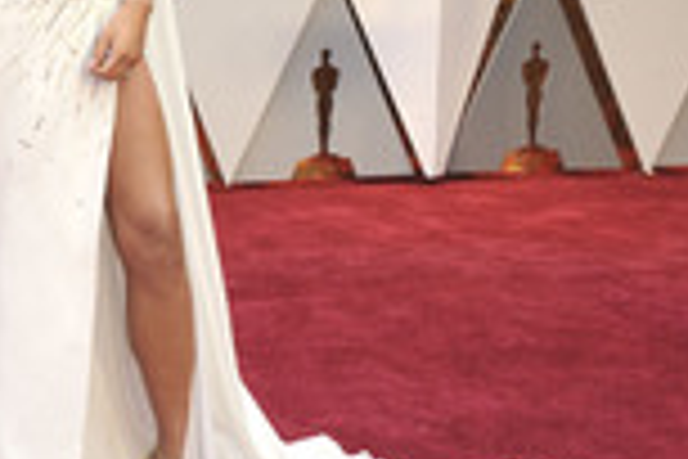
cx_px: -265
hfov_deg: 13.9
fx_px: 2694
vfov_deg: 9.6
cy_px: -32
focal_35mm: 141
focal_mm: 48
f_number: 8
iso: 1000
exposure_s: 1/250
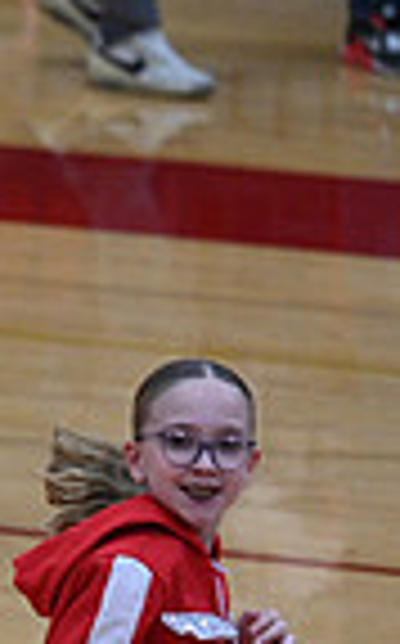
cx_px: -791
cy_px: 484
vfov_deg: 2.7
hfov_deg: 1.7
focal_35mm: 788
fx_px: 13786
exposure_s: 1/400
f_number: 4
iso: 4000
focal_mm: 190
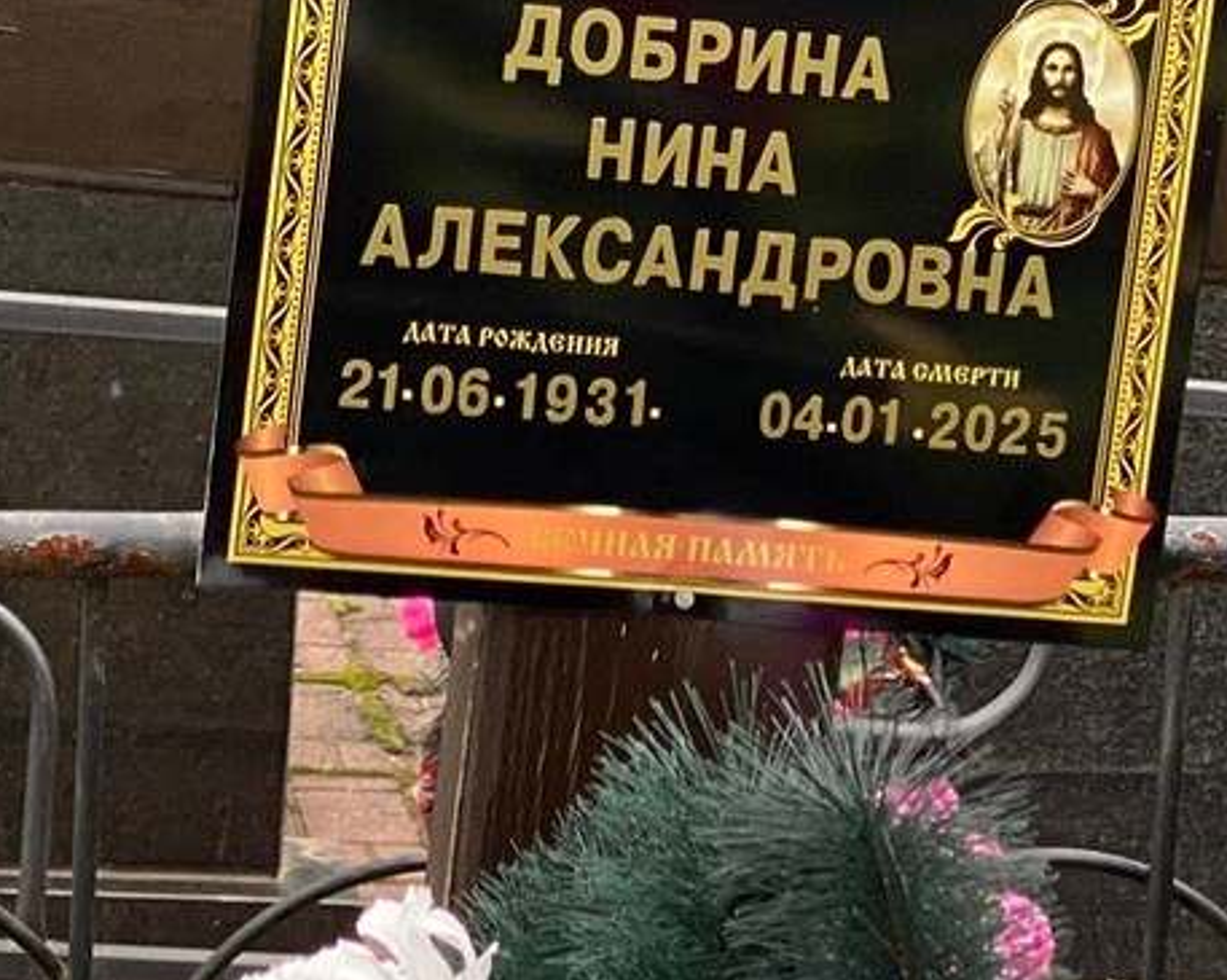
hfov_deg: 12.1
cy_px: 223
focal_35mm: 160
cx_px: 588
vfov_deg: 9.6
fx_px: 5807
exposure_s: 1/75
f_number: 2
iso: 80
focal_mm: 6
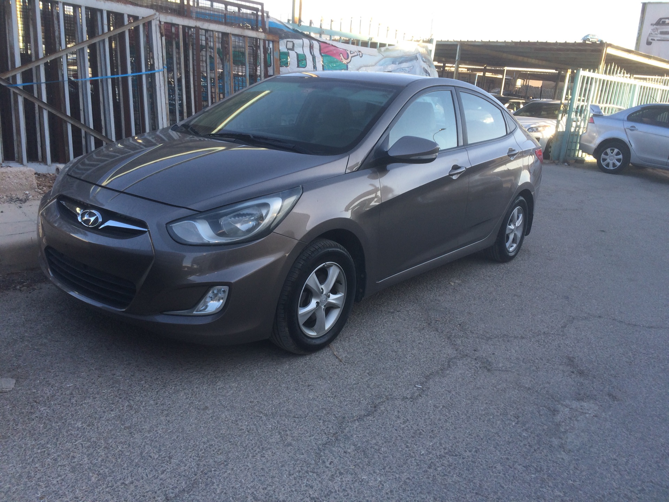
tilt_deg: -16.9
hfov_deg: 61.7
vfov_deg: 48.2
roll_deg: -4.5
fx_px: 560
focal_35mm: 29
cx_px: 334
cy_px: 251
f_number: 2.2
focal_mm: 4.15
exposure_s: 1/360
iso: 32
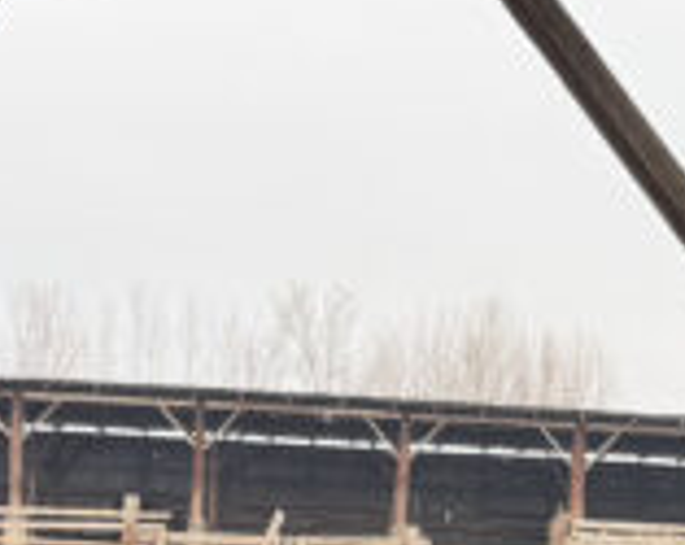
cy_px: 593
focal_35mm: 153
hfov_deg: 12.5
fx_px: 3096
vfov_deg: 10.0
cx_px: 711
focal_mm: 6.76
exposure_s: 1/330
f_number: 1.78
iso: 80
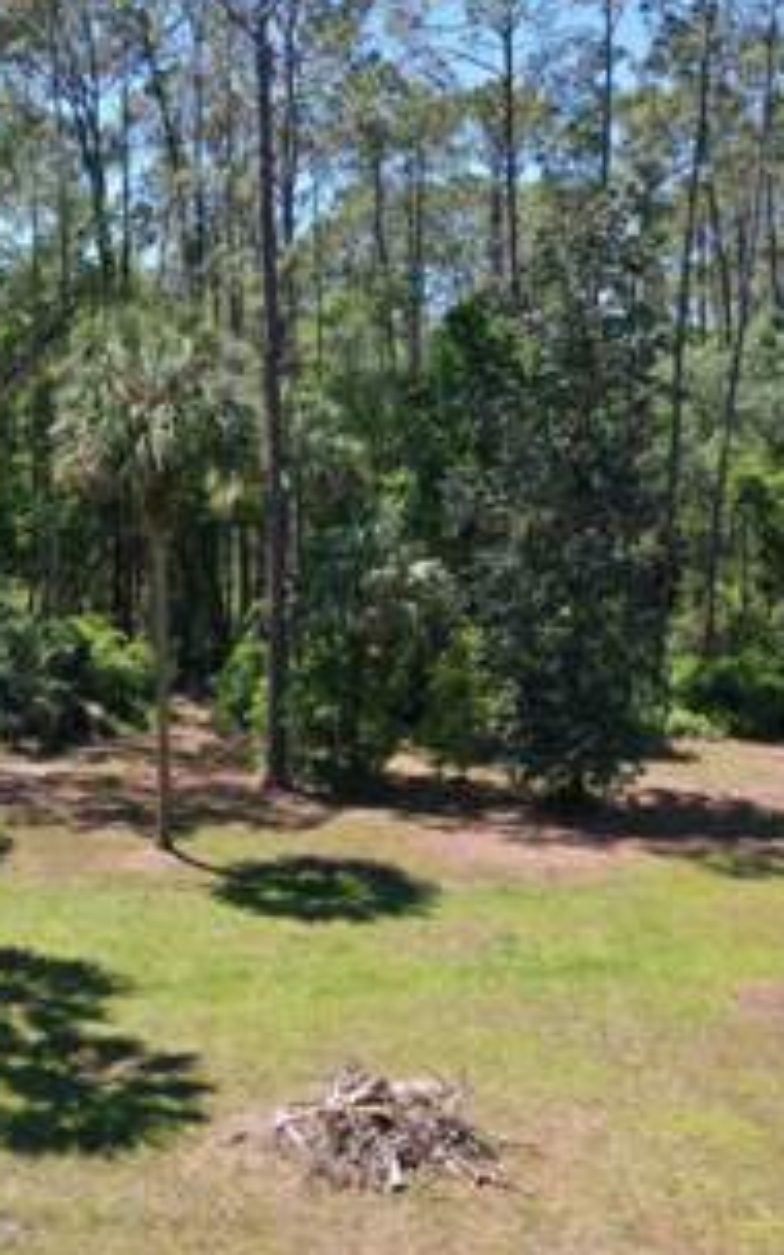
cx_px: 210
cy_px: 603
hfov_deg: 28.2
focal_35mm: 45
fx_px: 1538
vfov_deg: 44.4
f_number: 3.2
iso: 100
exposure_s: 1/40
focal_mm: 10.26
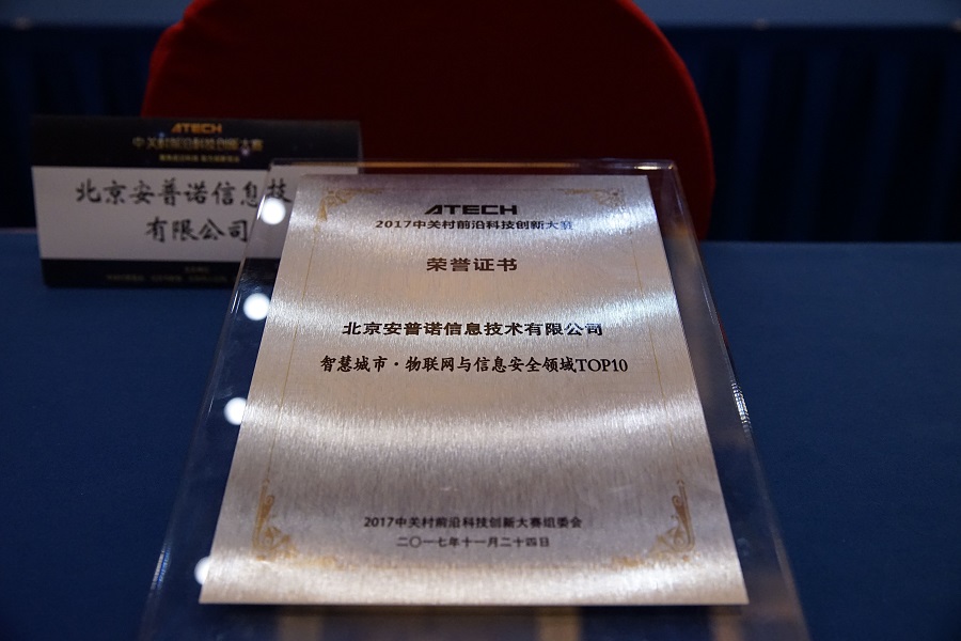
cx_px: 480
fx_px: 934
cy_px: 320
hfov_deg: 54.4
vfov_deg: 37.9
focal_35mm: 35
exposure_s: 1/400
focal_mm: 35
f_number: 4.5
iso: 5000
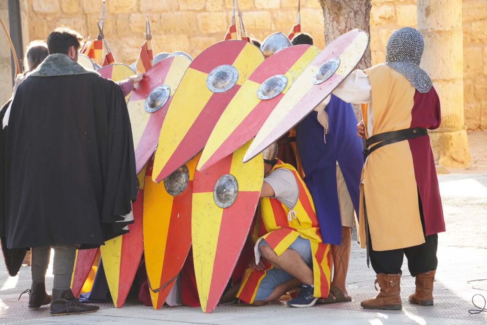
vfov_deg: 6.4
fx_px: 2881
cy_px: 162
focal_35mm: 213
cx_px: 244
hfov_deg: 9.7
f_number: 6.3
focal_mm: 142
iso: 800
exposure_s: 1/250
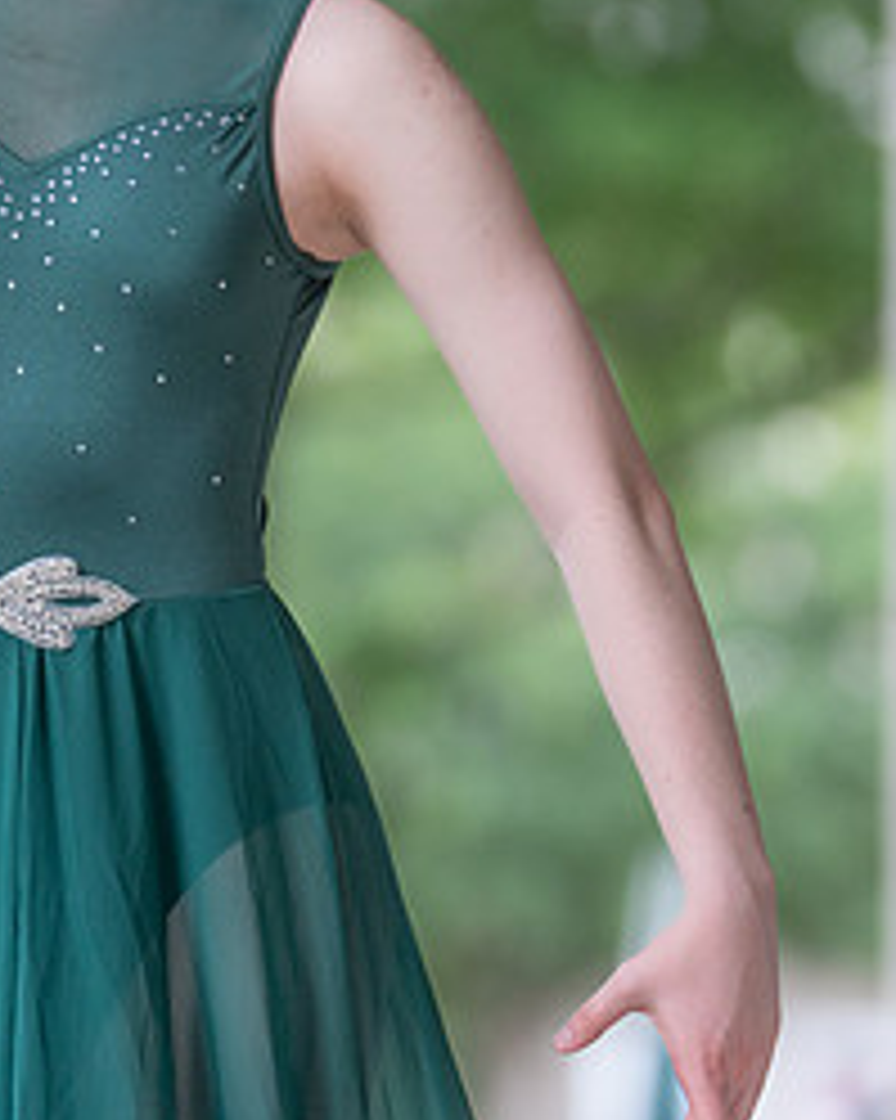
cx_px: 207
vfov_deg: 5.0
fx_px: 12836
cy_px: 245
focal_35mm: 387
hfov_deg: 4.0
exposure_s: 1/320
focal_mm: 147
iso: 400
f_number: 2.8
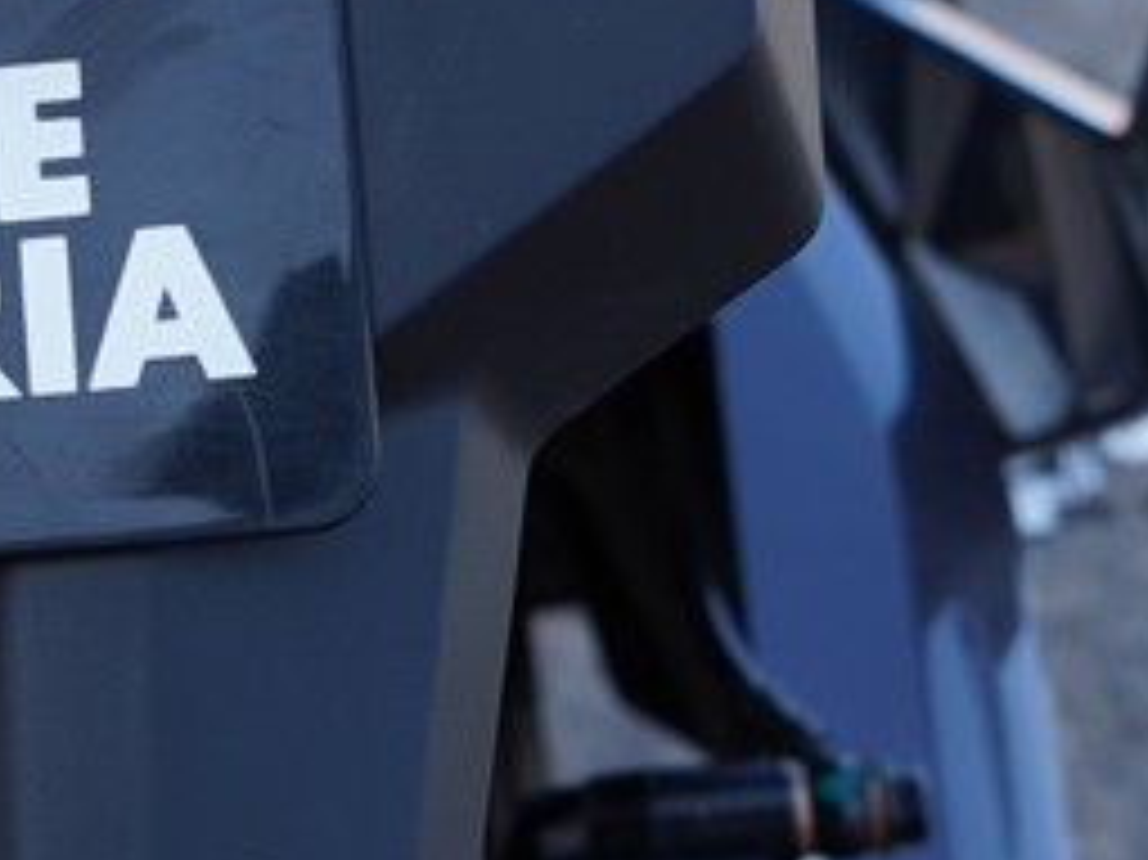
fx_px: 5867
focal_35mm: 177
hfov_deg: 11.0
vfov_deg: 8.4
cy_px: 423
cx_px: -144
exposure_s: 1/160
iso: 125
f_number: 5.6
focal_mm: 29
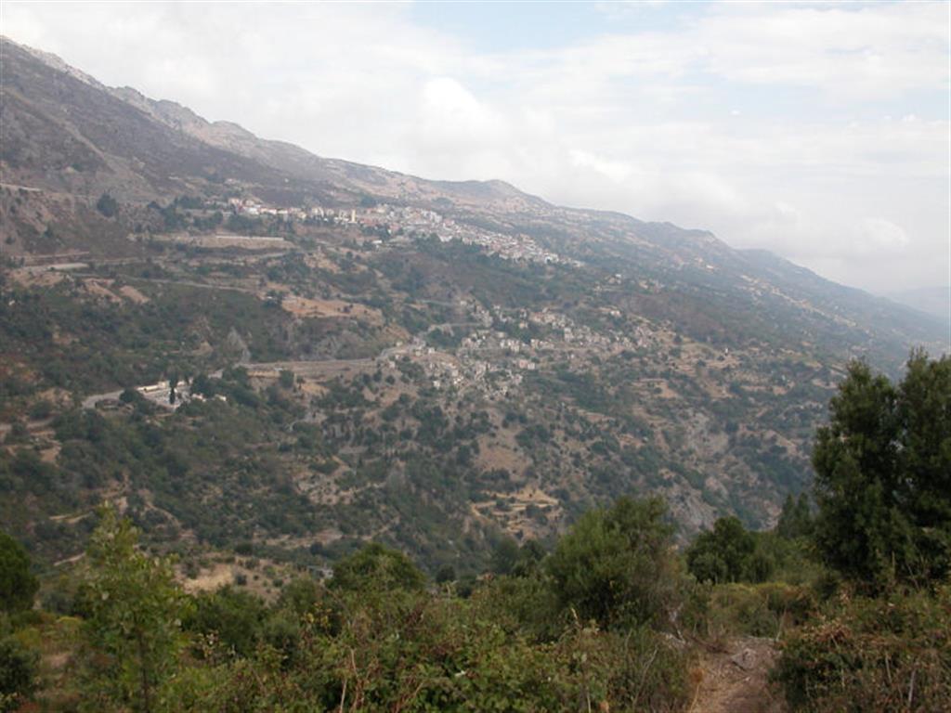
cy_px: 356
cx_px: 476
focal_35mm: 37
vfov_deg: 38.7
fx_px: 1016
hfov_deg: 50.1
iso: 100
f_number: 4.5
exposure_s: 1/405
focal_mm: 5.6
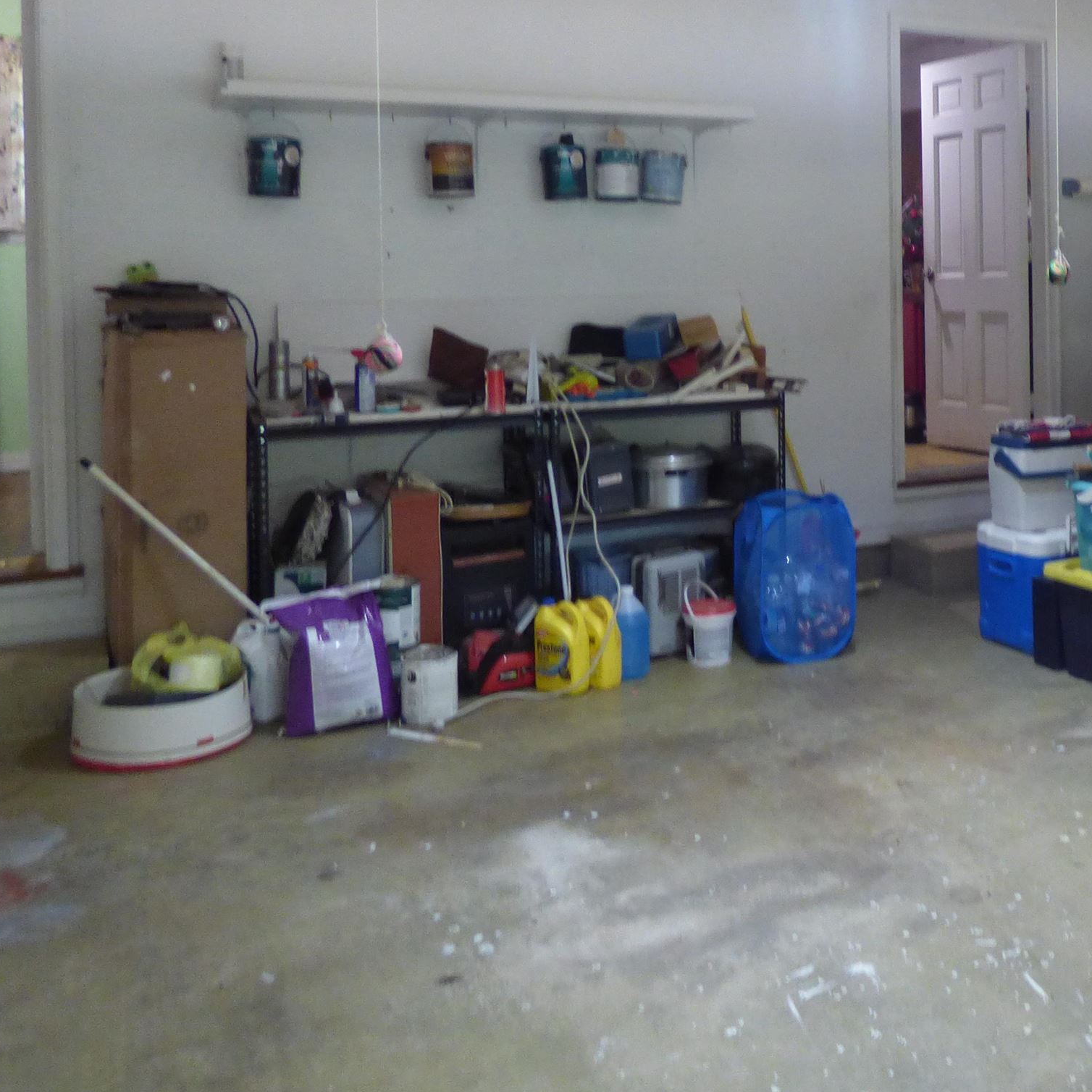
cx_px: 917
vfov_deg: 44.8
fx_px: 1285
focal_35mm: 36
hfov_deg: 43.3
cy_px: 299
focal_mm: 3.58
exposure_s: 1/40
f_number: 2.8
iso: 400
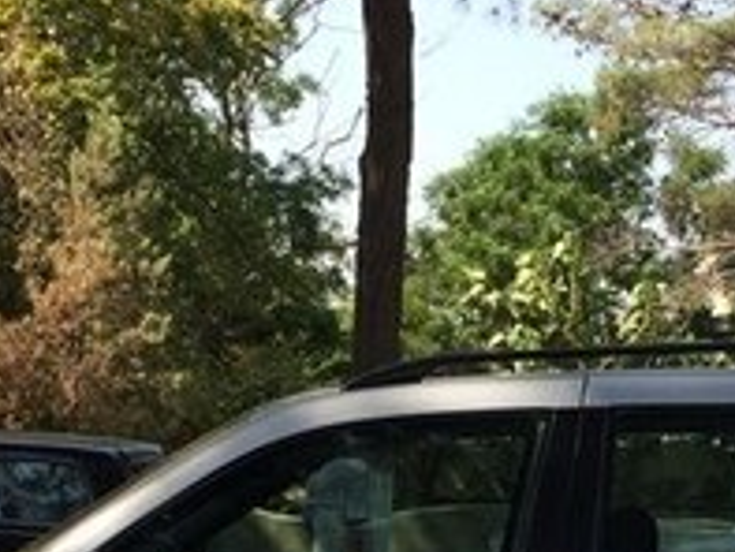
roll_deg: -2.1
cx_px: 429
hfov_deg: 20.2
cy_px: 755
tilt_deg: -9.6
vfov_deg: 14.5
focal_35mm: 97
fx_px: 2061
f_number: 2.2
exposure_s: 1/820
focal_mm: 4.15
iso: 32
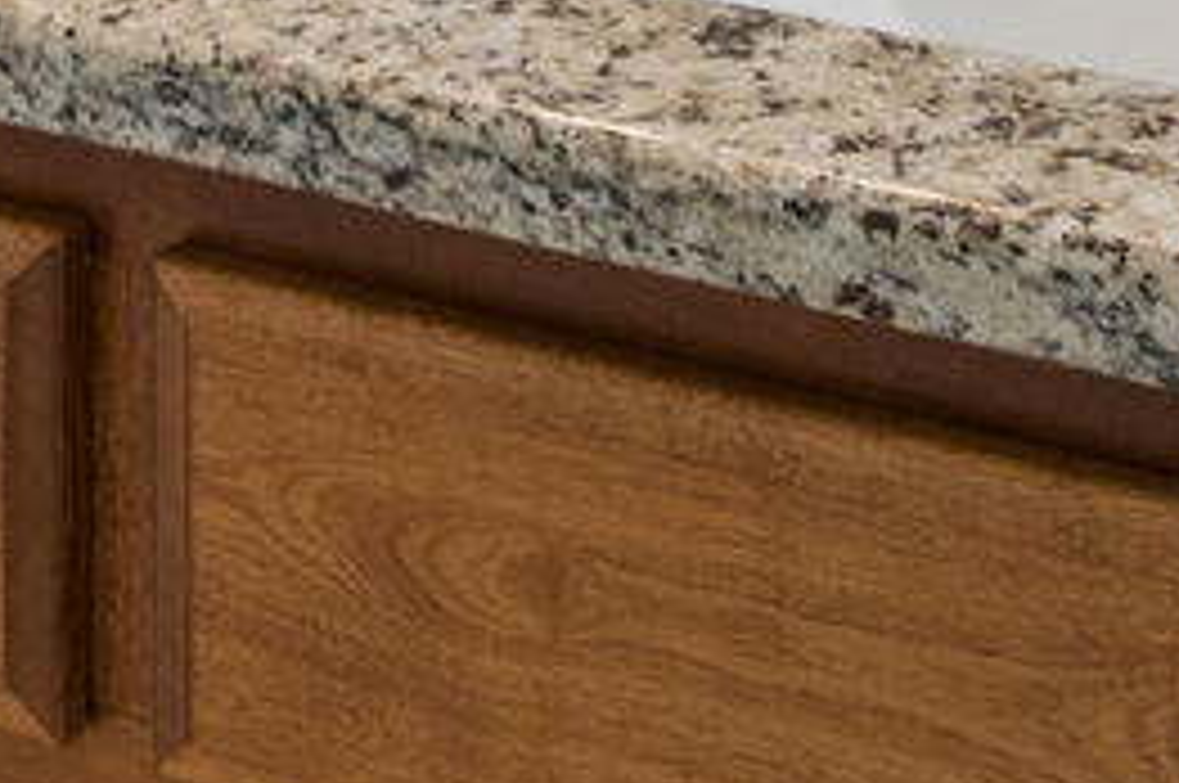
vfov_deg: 8.7
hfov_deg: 15.7
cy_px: -1548
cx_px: 202
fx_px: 4252
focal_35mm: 130
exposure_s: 1/15
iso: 250
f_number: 8
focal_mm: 14
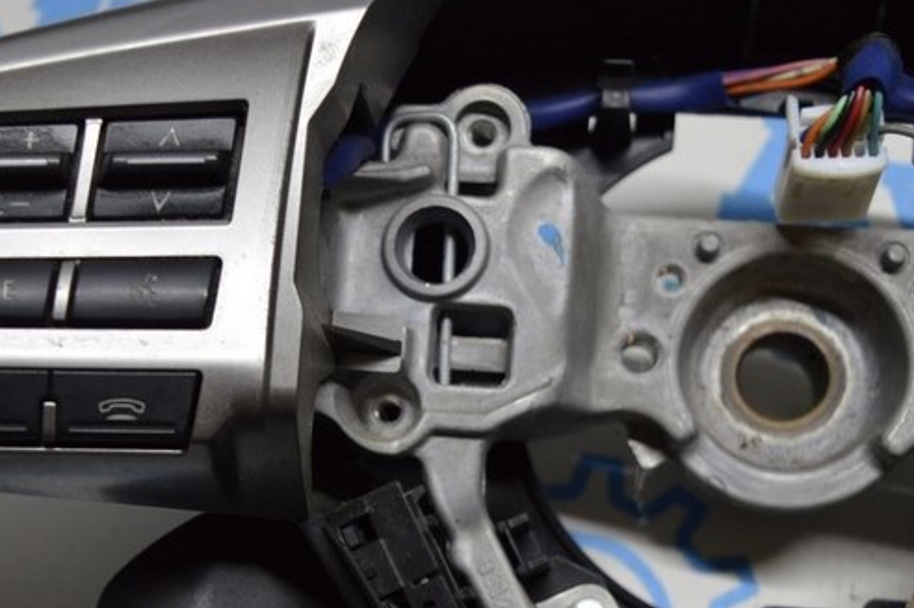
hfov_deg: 26.8
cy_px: 510
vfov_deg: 17.9
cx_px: 286
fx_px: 1902
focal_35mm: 75
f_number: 4
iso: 400
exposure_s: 1/50
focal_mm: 24
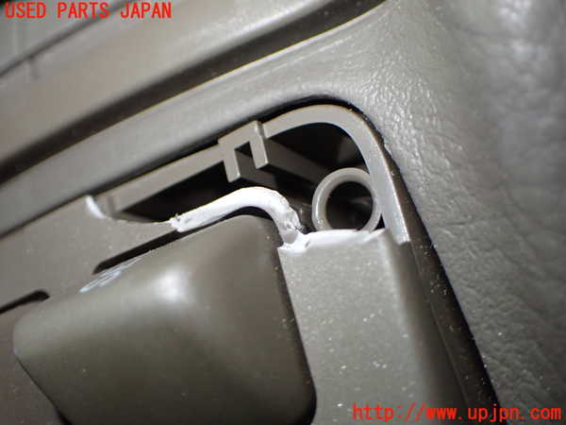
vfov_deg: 32.9
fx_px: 719
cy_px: 212
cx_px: 283
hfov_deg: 42.9
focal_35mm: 44
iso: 800
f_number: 2.9
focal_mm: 7.84
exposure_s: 1/160
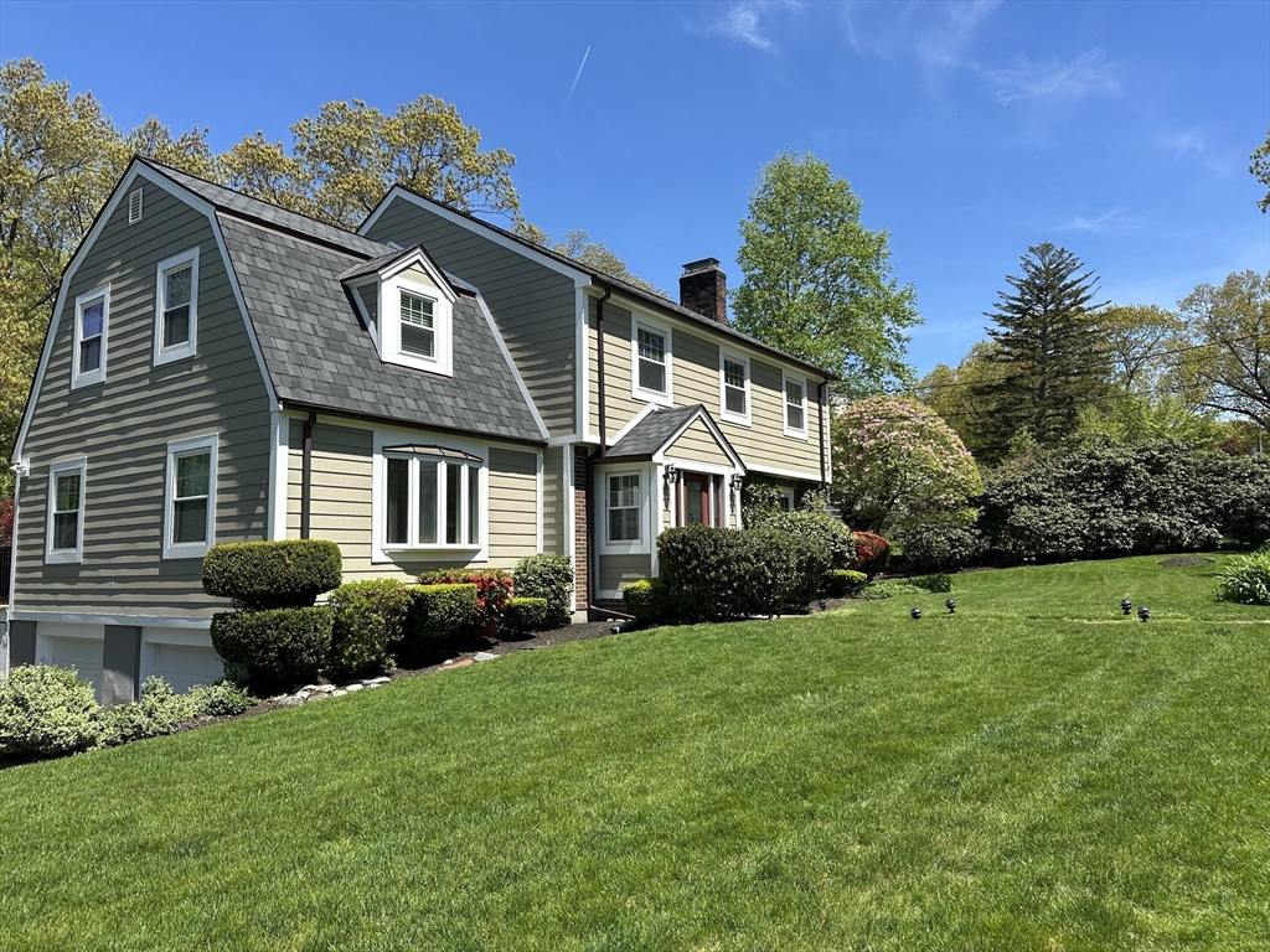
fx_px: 881
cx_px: 635
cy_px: 476
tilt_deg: +6.0
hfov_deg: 71.6
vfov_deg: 56.8
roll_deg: +1.2
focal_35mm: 24
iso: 80
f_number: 1.78
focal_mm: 6.86
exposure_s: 1/1949
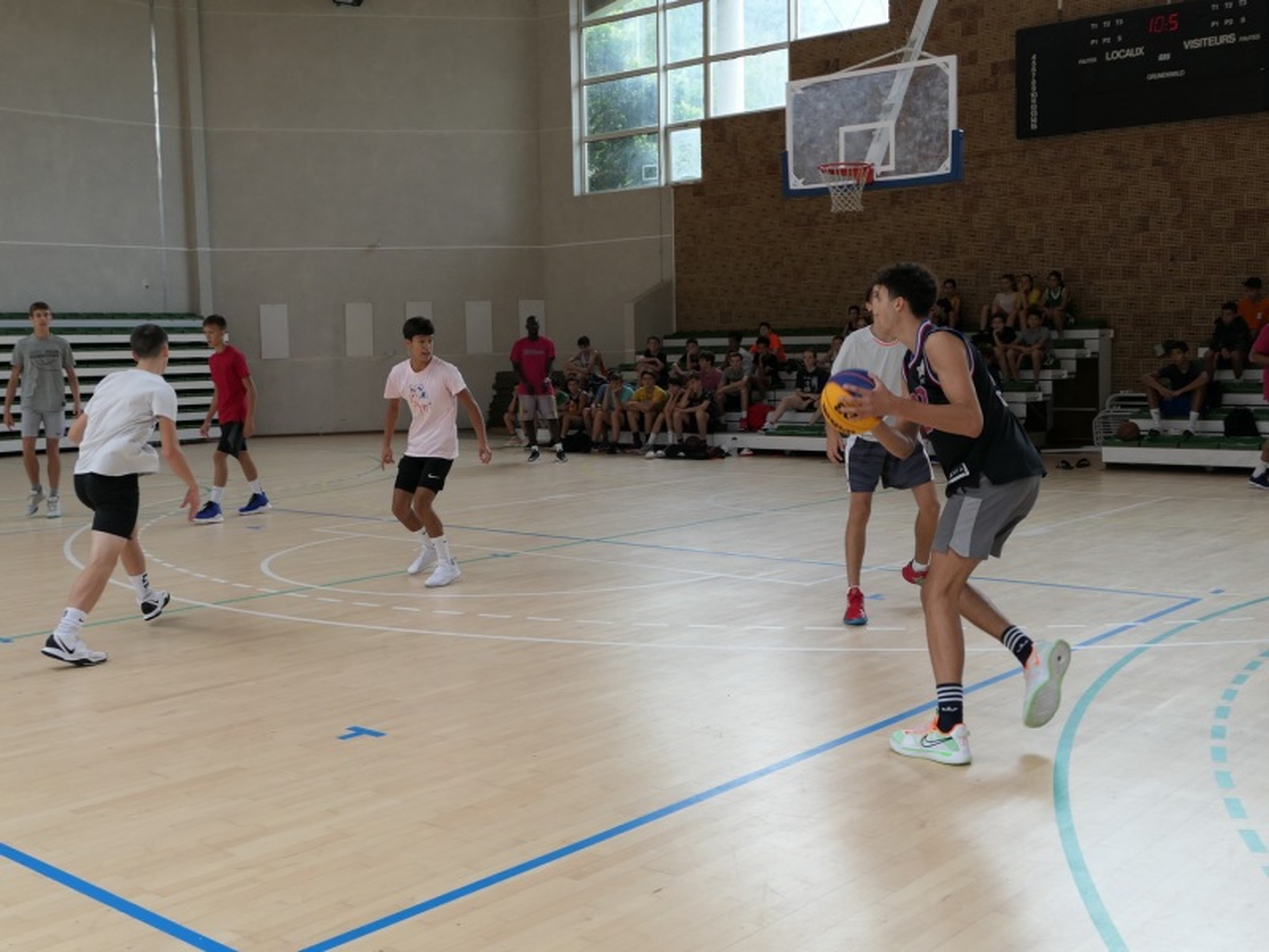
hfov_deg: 46.8
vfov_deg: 36.0
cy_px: 476
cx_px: 634
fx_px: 1466
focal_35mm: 40
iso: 250
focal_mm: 13.5
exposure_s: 1/250
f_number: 2.8
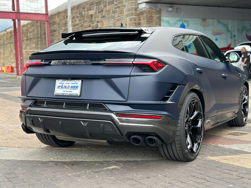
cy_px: 94
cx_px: 126
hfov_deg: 39.7
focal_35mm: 48
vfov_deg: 30.3
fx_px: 348
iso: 80
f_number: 1.78
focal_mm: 6.86
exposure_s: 1/435
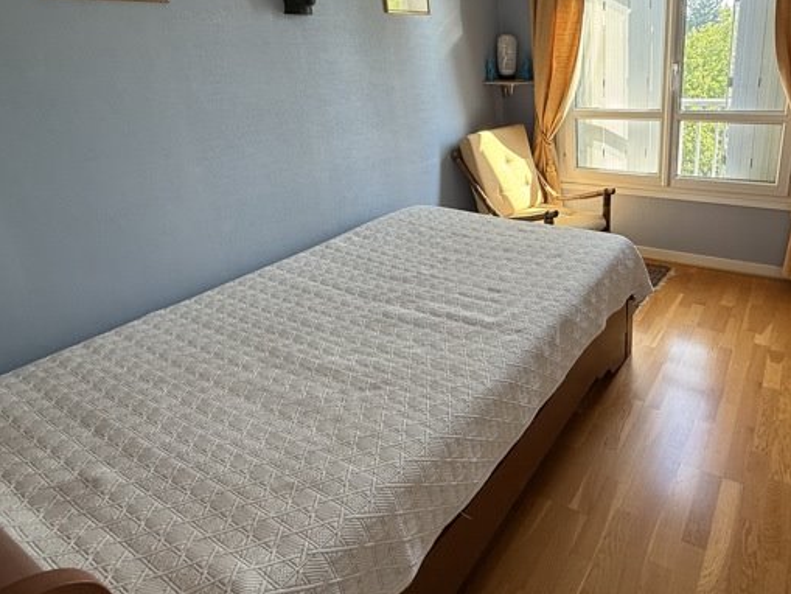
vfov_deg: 60.4
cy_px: 227
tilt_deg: -19.5
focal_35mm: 22
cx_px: 544
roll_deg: +1.7
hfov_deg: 73.4
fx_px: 503
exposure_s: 1/99
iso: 64
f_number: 2.2
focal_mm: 2.22
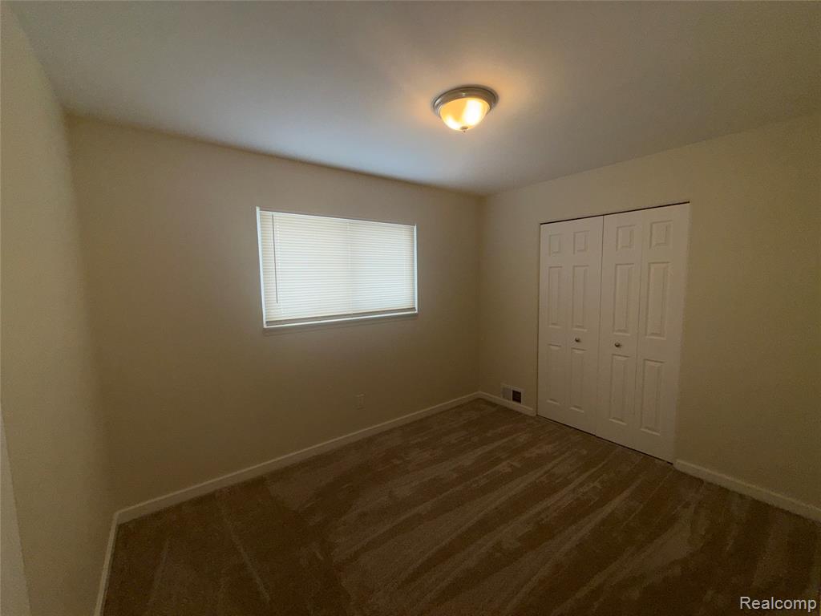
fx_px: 332
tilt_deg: -5.4
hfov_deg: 102.1
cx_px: 410
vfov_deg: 85.7
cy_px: 308
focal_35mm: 14
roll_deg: +0.9
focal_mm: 2.22
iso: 25
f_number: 2.2
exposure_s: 1/122
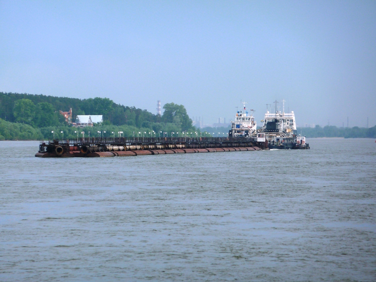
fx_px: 3259
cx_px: 188
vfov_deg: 5.0
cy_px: 141
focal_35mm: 300
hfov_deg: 6.6
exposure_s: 1/250
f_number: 4.9
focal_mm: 49.2
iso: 80
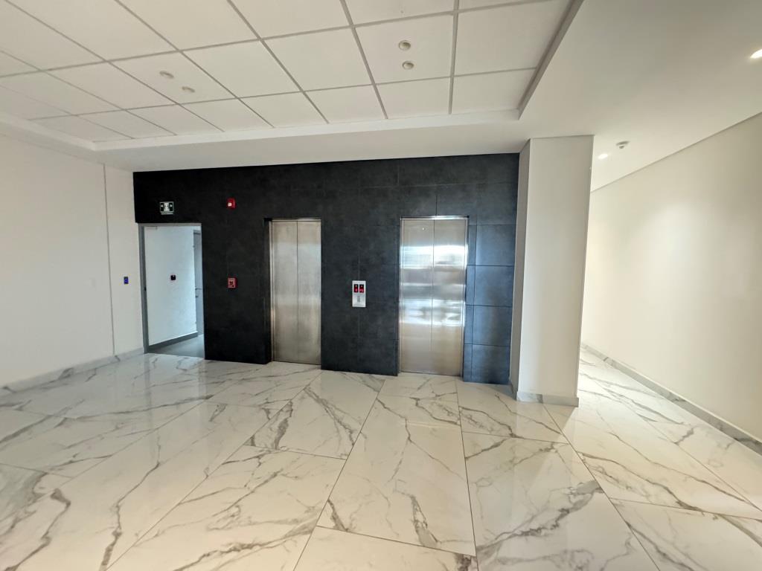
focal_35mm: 14
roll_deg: -0.2
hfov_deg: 102.1
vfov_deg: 85.7
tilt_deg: -4.3
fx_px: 308
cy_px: 286
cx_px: 381
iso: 1250
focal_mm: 2.22
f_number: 2.2
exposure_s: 1/30
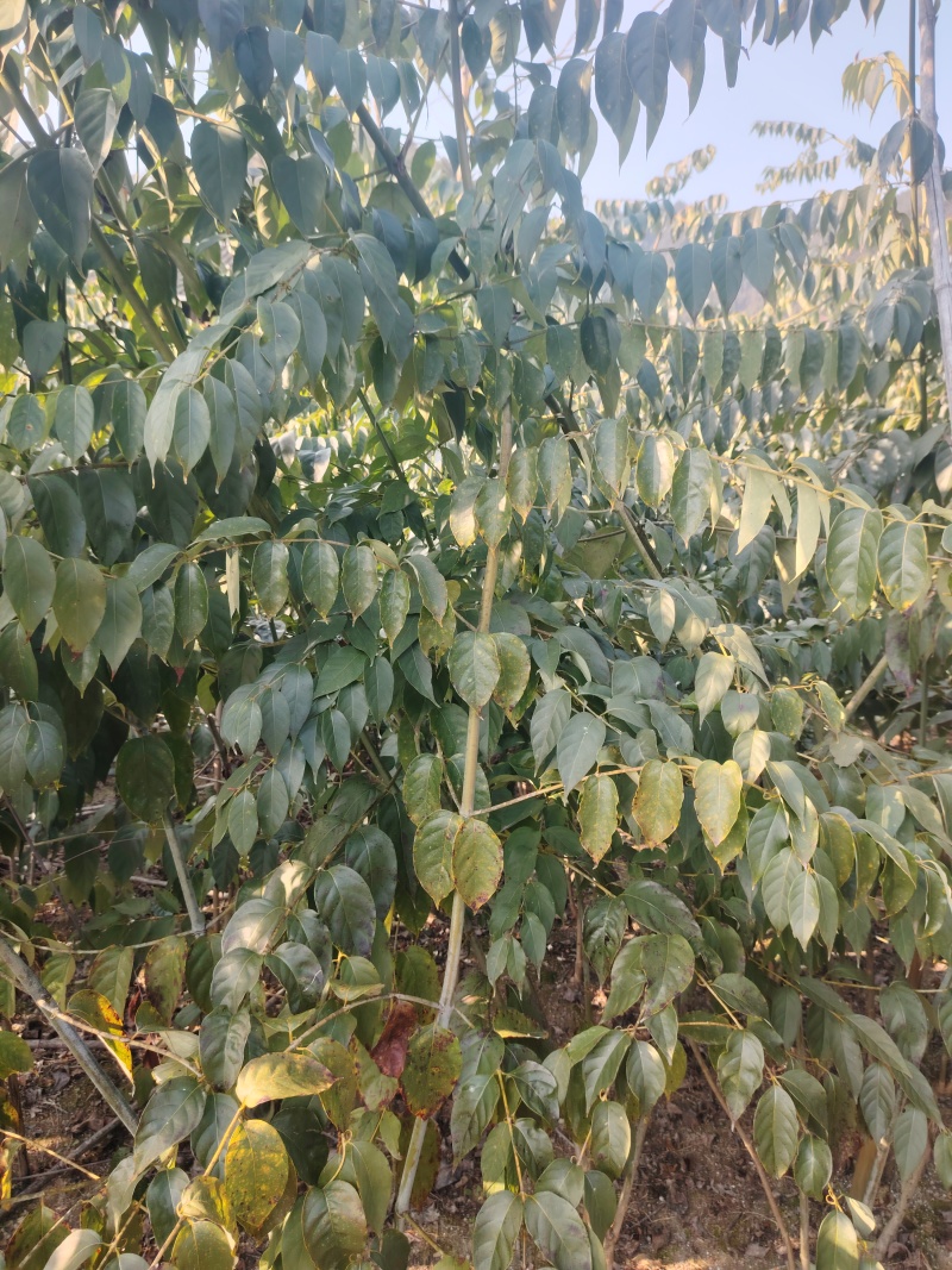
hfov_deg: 56.8
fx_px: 880
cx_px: 476
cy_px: 635
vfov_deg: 71.6
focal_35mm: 24
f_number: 1.75
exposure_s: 1/119
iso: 100
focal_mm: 5.25
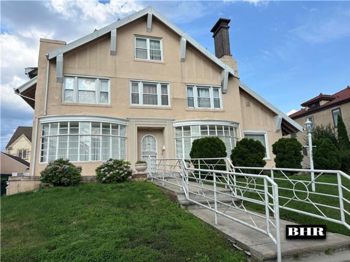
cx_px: 175
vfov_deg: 56.8
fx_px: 243
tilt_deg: +9.6
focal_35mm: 24
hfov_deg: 71.6
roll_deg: +1.9
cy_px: 131
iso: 80
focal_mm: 6.86
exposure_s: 1/2967
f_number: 1.78
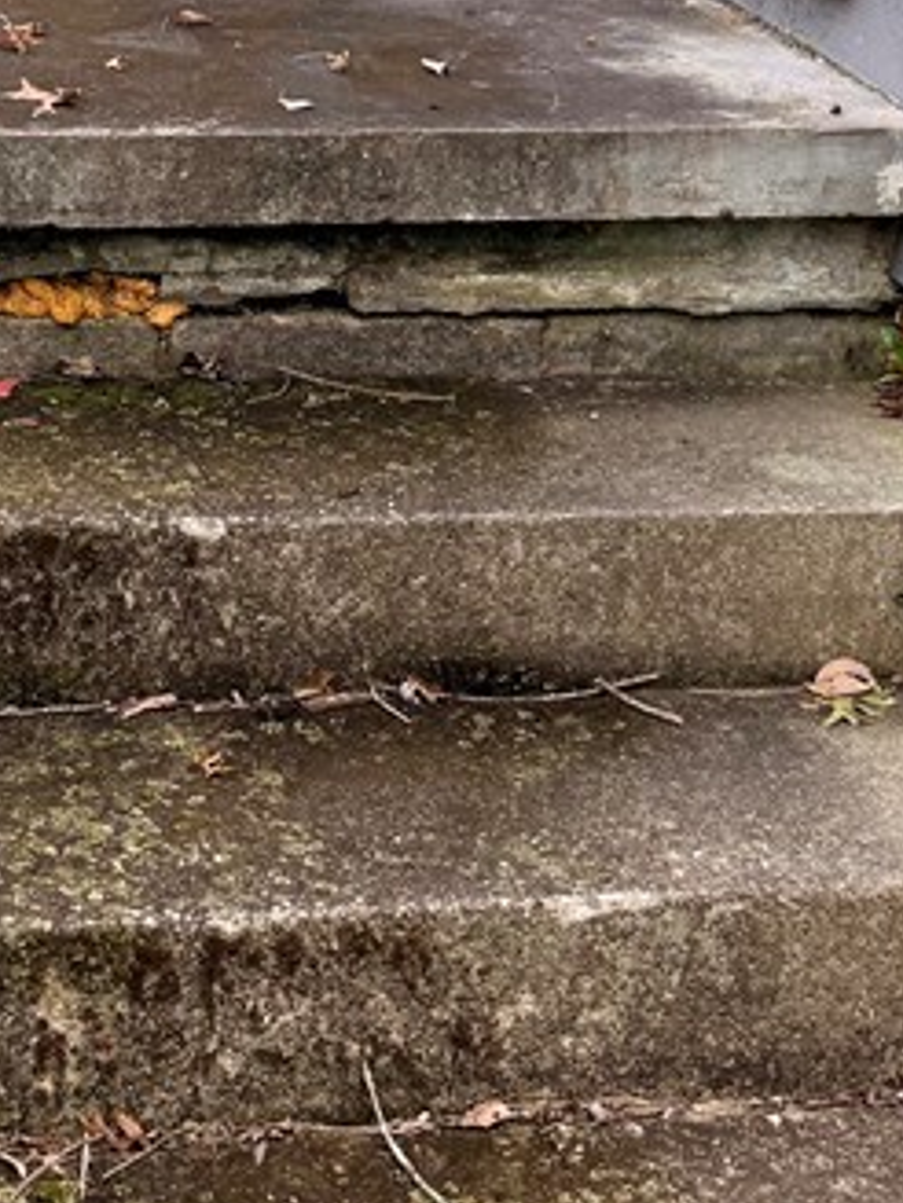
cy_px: 81
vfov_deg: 25.1
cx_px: 290
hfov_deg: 19.6
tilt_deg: -13.3
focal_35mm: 75
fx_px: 2609
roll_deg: -1.8
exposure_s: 1/671
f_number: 1.78
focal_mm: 6.76
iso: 100
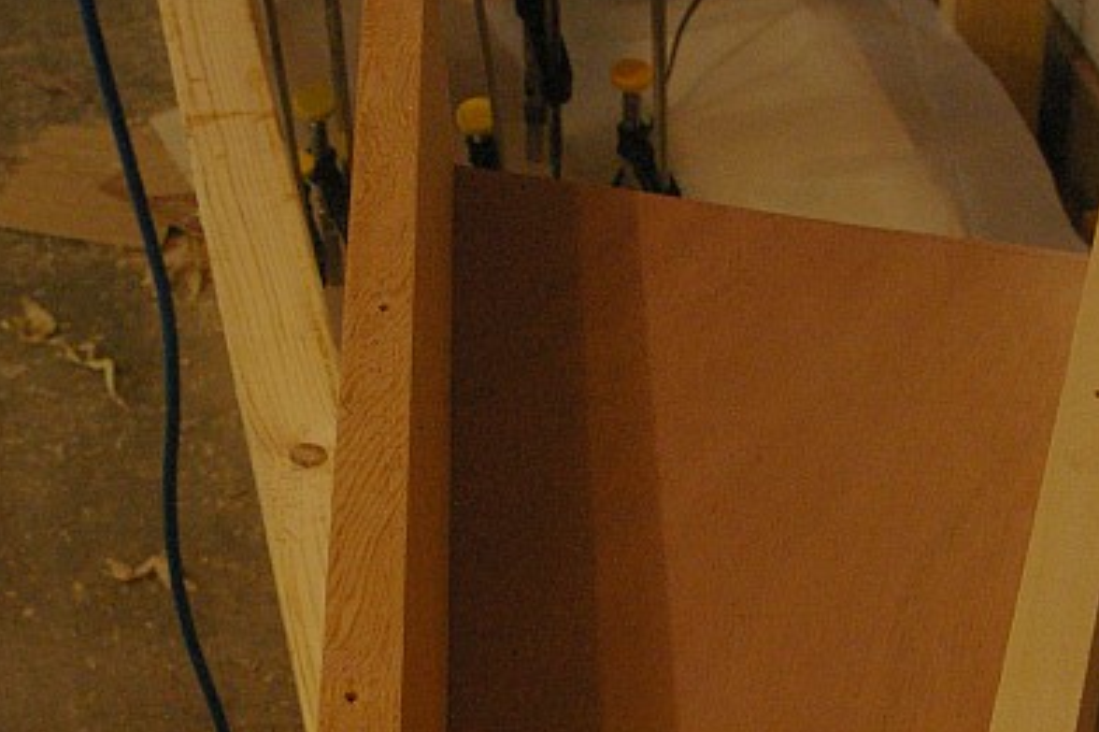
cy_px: 728
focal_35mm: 80
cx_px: 667
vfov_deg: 16.6
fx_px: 2449
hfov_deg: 25.2
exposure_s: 1/15
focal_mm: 21
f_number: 8
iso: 1600
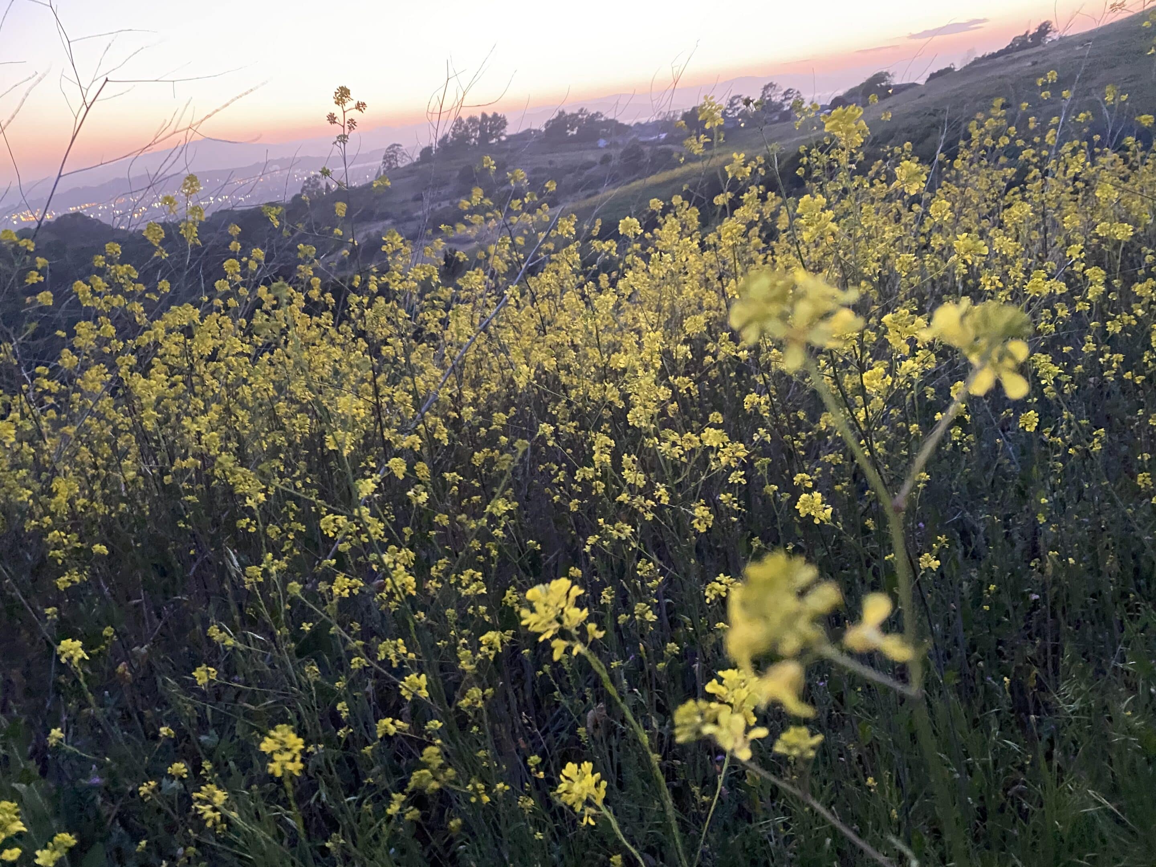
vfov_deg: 53.1
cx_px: 578
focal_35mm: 26
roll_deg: +7.9
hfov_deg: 67.3
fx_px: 868
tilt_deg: -19.7
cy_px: 434
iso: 800
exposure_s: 1/30
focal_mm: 4.25
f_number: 1.8
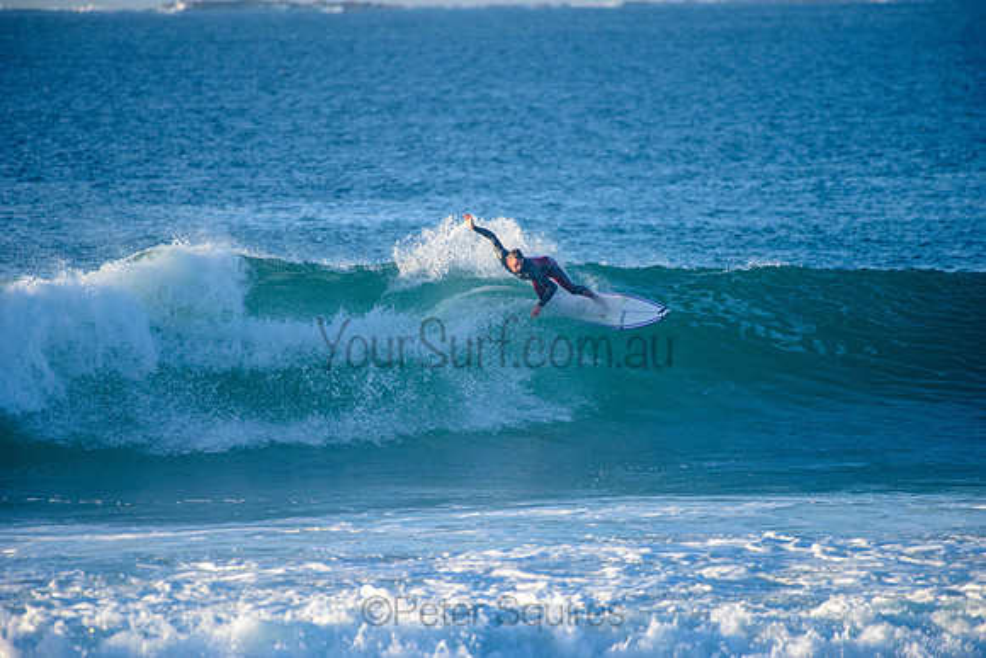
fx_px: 13697
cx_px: 493
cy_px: 329
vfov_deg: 2.8
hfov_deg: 4.1
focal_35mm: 500
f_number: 5.6
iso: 500
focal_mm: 500
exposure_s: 1/2000
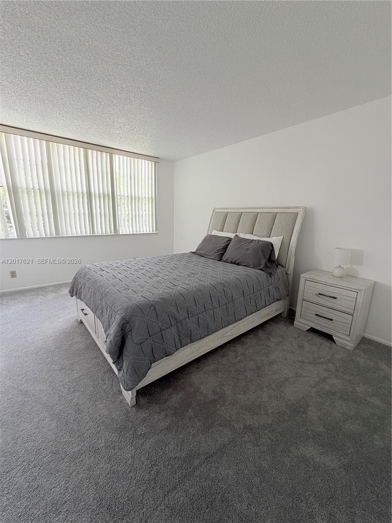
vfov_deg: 102.1
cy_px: 262
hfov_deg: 85.7
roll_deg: -1.7
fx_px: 211
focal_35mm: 14
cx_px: 196
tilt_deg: -12.5
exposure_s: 1/121
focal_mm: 2.22
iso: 125
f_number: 2.2
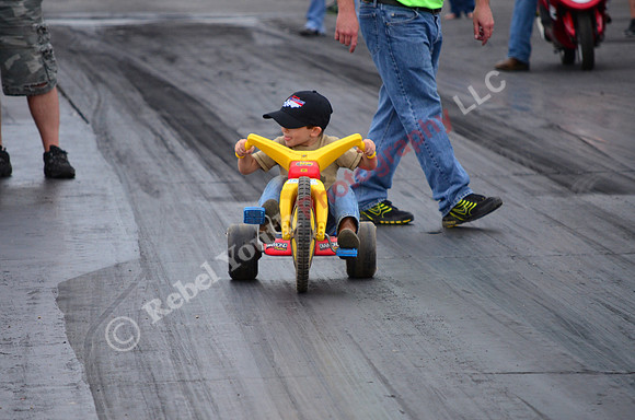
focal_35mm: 300
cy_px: 210
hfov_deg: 6.9
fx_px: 5280
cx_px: 318
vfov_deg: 4.6
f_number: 5.6
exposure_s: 1/1600
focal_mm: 200
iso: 1000
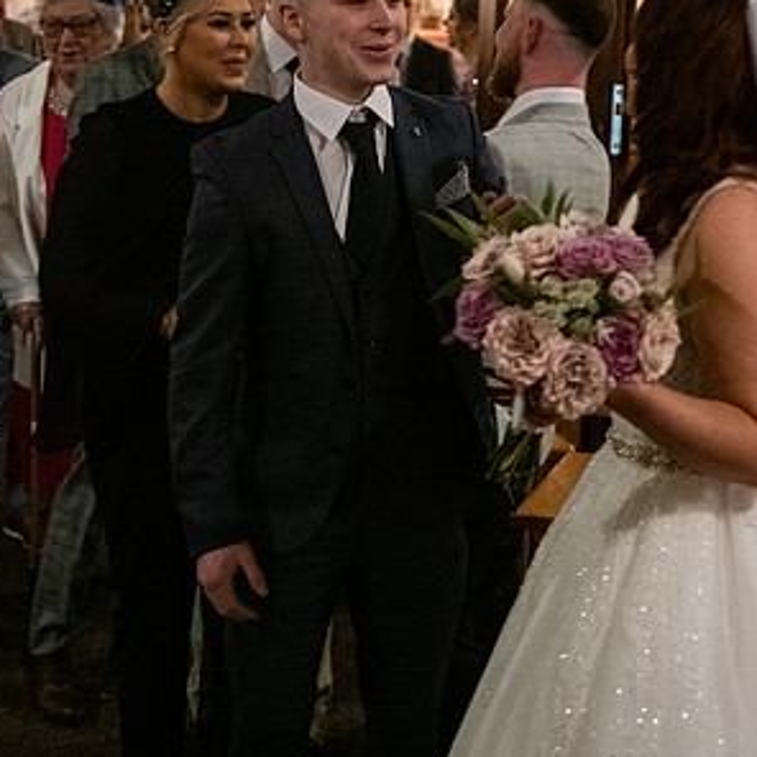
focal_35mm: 80
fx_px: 1979
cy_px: 283
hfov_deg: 21.6
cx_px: 478
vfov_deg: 21.6
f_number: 3.5
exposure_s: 1/160
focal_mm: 48
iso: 2500
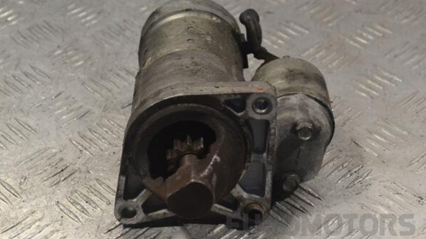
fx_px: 989
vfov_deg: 13.8
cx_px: 213
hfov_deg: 24.3
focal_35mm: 88
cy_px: 129
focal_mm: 55
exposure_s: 1/320
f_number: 9
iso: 3200
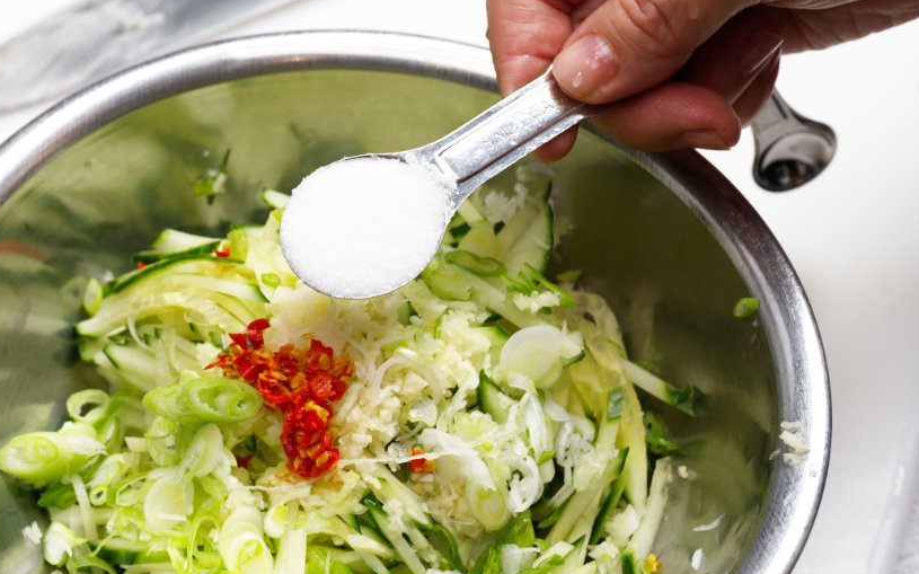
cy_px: 260
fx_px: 2028
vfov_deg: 16.1
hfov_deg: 25.3
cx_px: 246
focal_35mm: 81
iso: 200
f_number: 8
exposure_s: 1/200
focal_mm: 54
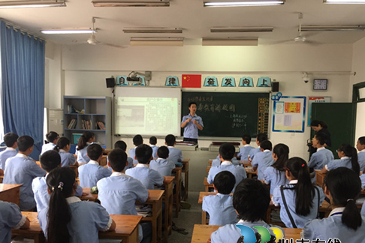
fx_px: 314
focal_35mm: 31
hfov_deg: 60.3
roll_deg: -2.3
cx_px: 184
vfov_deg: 42.2
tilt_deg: -4.0
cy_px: 140
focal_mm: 4.15
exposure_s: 1/33
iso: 80
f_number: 2.2
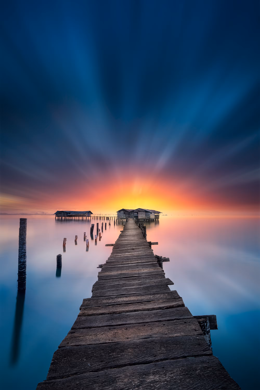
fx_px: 173
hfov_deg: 73.7
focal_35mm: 16
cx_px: 130
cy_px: 195
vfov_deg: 96.7
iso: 200
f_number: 14
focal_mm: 10.4
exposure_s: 25
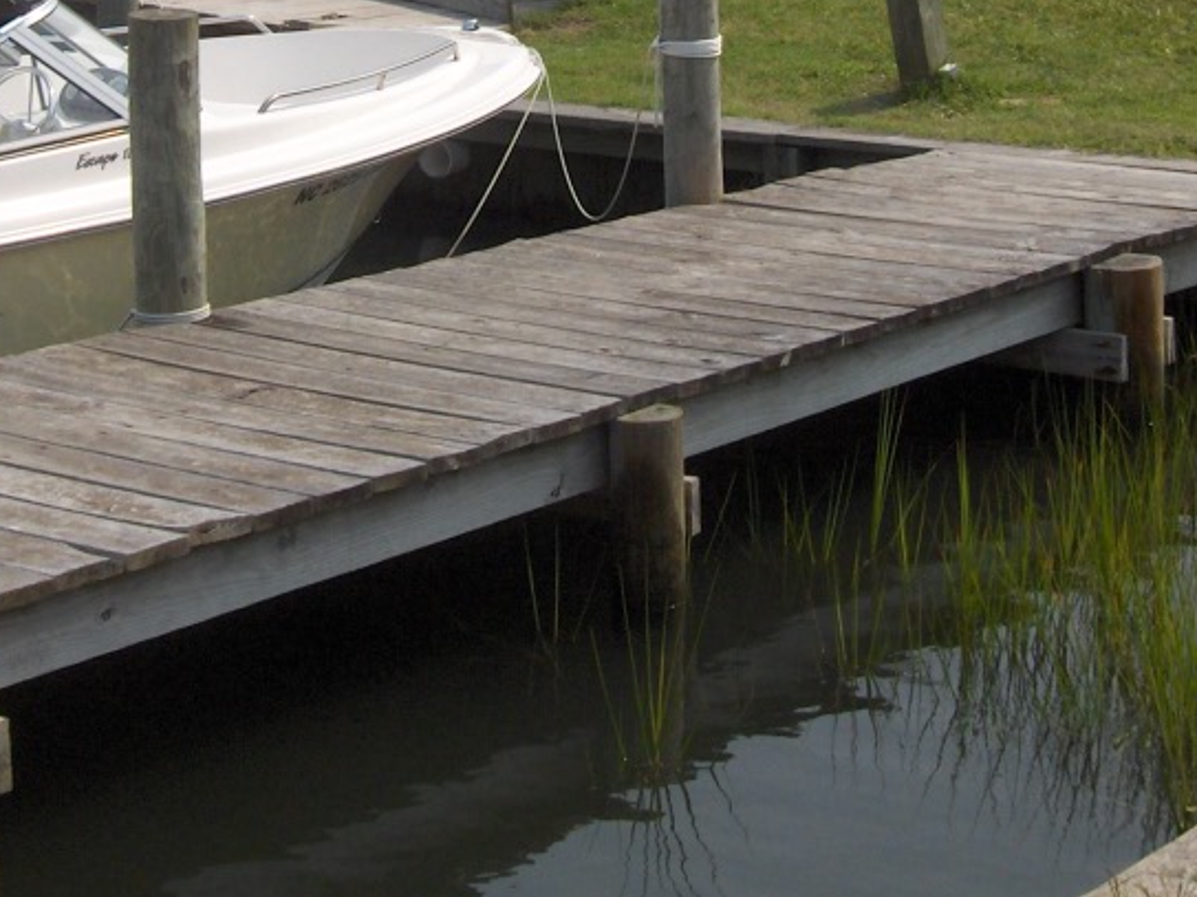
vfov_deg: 15.6
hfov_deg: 21.3
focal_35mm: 92
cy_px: -110
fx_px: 3181
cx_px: 569
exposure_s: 1/1887
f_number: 4.8
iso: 100
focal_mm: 8
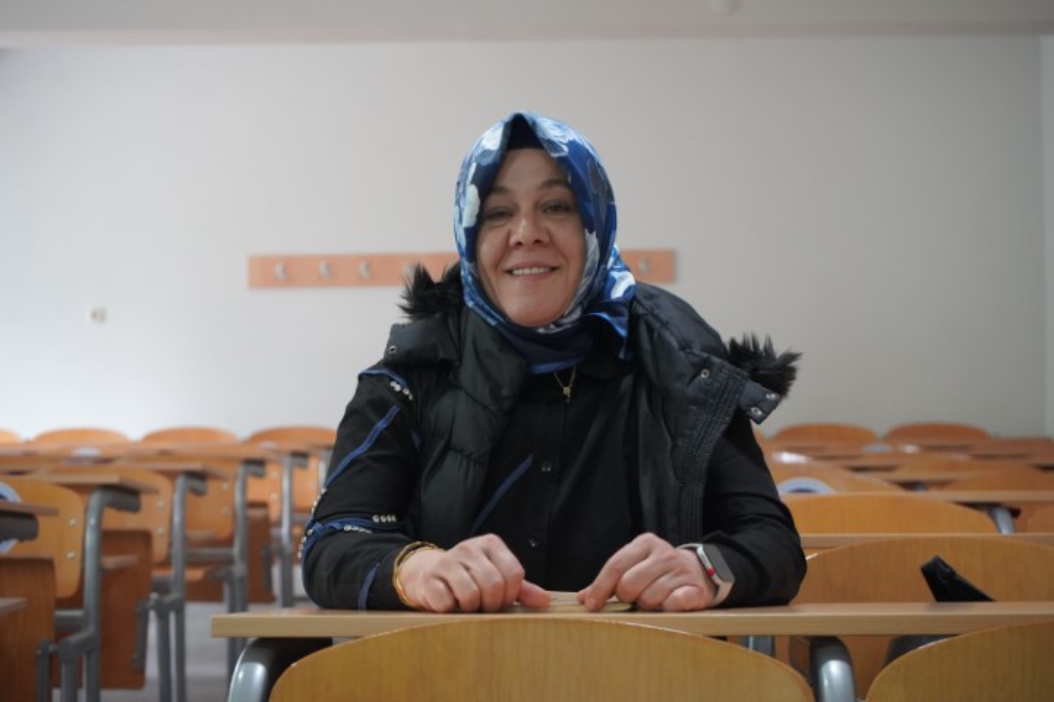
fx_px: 1874
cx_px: 527
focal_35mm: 64
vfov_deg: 21.2
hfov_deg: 31.4
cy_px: 351
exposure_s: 1/160
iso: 8000
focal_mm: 64
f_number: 5.6
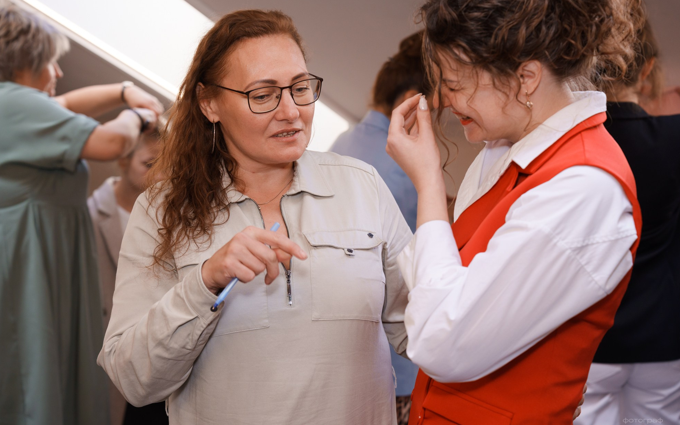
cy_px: 206
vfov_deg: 19.7
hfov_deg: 31.1
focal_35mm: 66
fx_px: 1223
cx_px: 340
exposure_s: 1/250
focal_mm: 64
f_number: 4
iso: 500
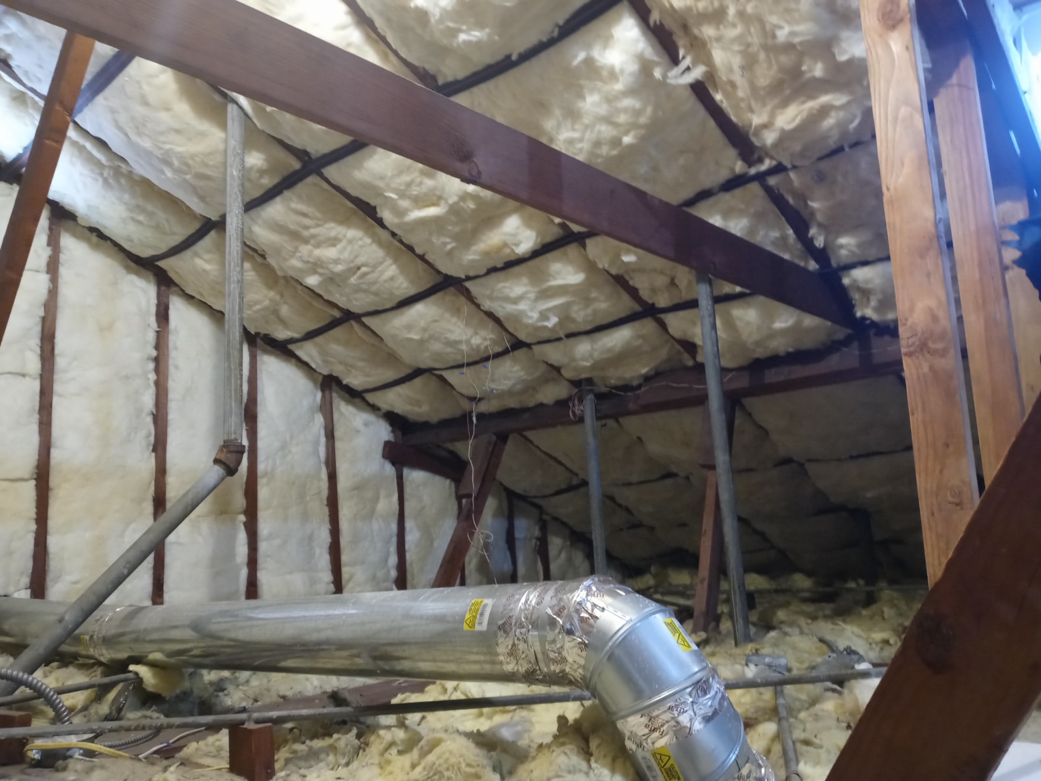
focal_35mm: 28
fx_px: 842
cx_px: 520
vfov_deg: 49.7
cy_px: 390
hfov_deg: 63.4
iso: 700
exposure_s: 1/20
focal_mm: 3.61
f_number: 1.8
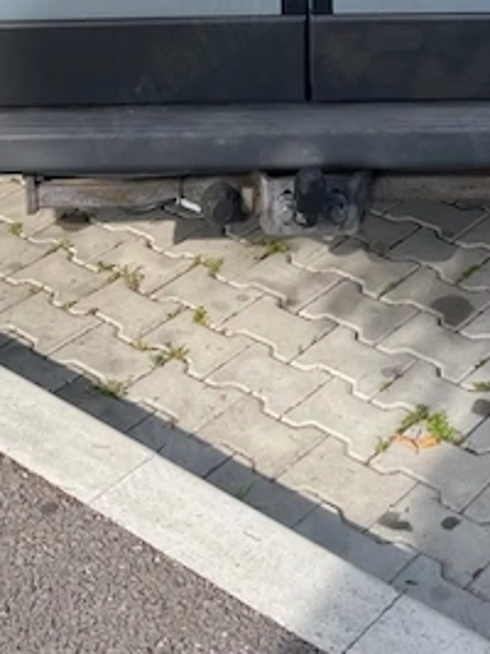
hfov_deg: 18.8
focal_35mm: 78
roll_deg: +1.6
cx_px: 331
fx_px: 1473
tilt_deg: -8.8
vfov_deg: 21.5
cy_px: -294
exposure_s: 1/1033
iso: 32
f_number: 1.6
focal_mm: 4.2
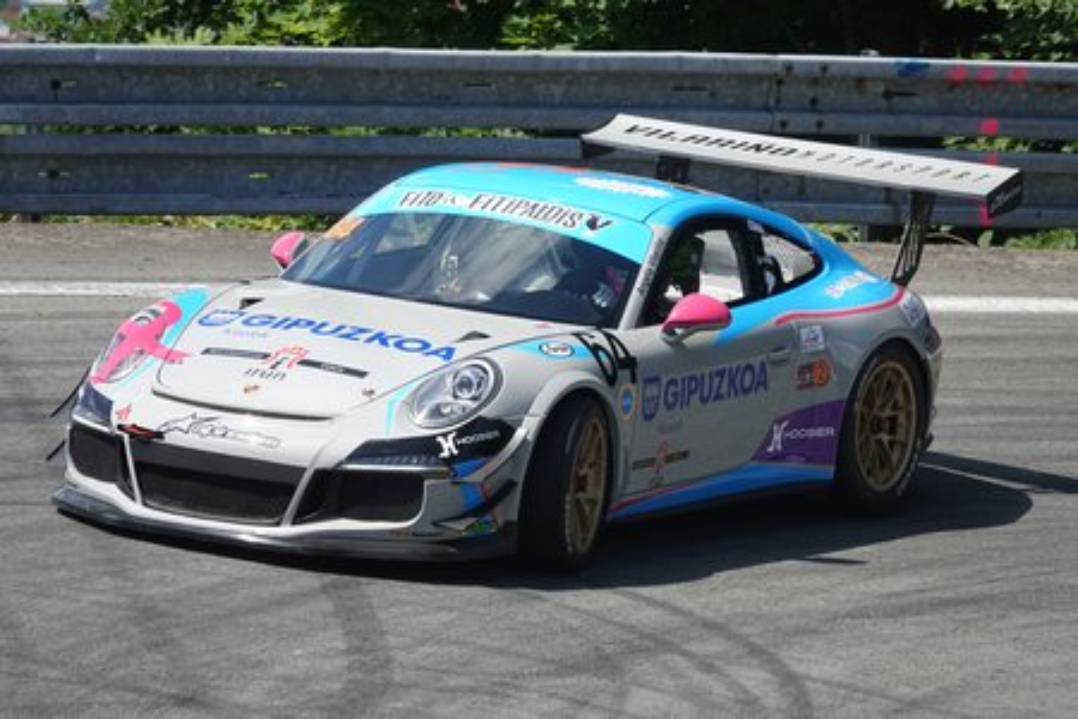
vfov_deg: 3.9
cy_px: 360
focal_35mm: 351
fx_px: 10510
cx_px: 539
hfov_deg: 5.9
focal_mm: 128.59
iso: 125
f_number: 4
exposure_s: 1/800
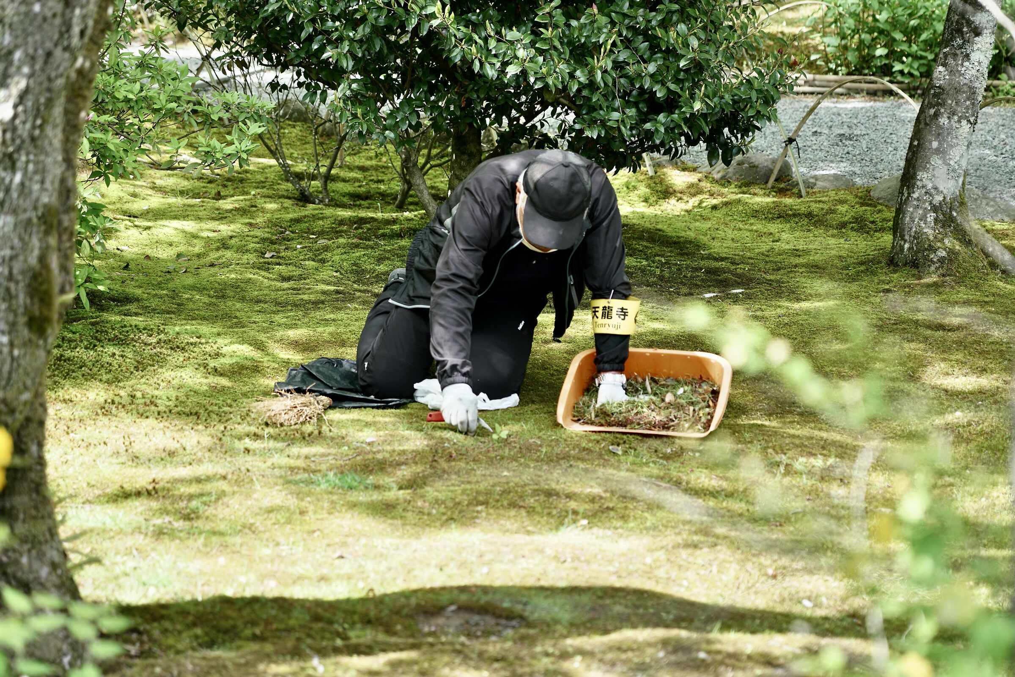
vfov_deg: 13.0
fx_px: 2961
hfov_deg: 19.5
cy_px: 338
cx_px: 508
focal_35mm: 105
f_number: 4
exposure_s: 1/125
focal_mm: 105
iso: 160
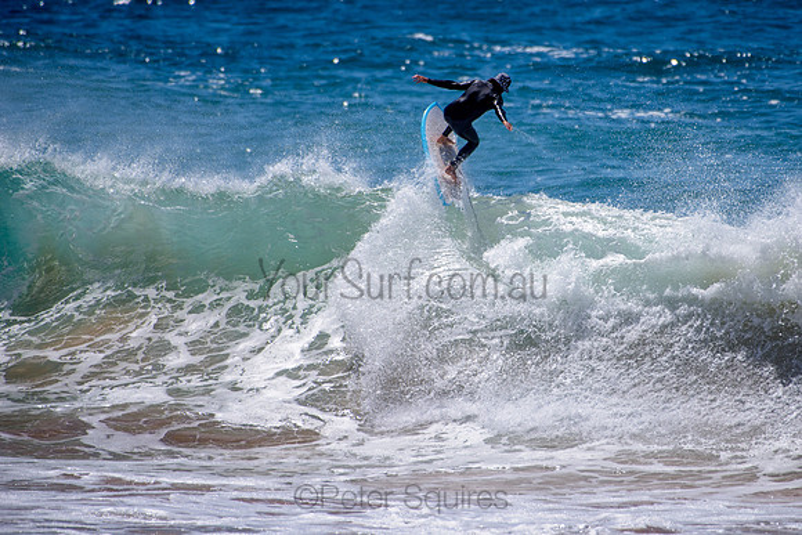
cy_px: 207
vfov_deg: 2.2
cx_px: 491
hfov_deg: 3.4
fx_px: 13655
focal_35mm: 613
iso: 72
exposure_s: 1/2000
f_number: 5.6
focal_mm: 500
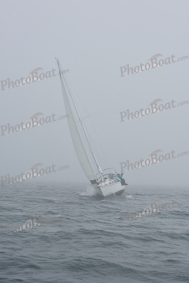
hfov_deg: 19.5
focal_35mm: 70
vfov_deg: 28.8
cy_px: 142
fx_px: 551
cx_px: 94
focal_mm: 70
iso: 250
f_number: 11
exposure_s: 1/800
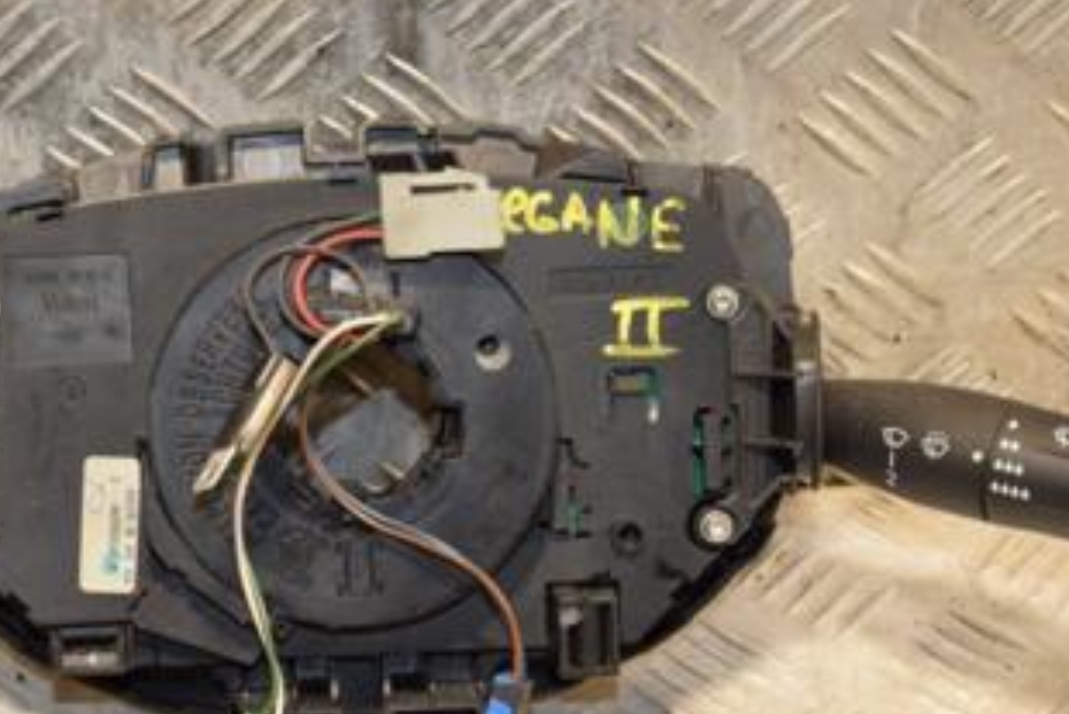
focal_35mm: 122
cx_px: 348
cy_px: 486
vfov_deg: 11.2
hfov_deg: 16.7
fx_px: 3624
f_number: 4.8
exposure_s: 1/160
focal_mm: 42
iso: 800
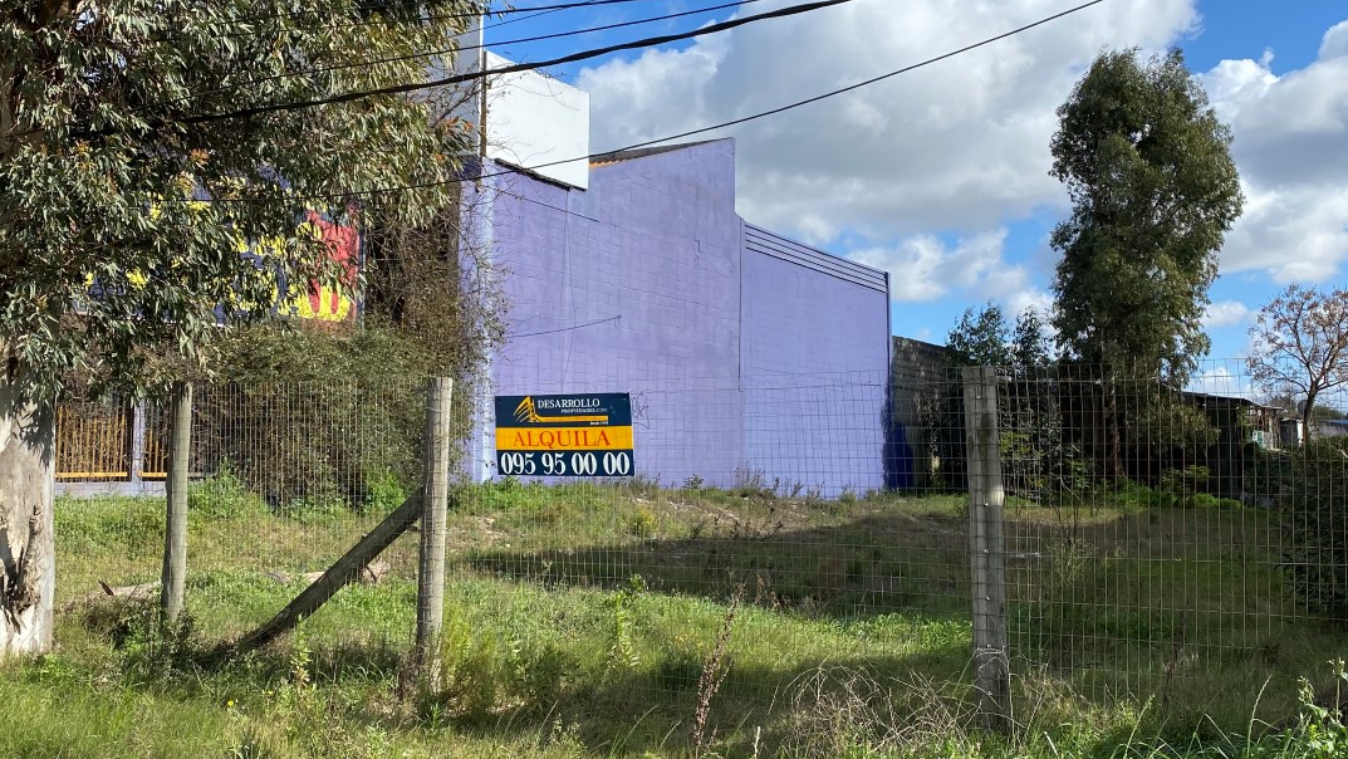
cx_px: 655
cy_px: 310
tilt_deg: +6.6
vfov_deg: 31.1
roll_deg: -0.4
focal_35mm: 38
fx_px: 1358
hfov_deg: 52.8
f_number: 1.8
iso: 32
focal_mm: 4.25
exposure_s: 1/2513
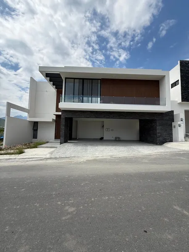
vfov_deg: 102.1
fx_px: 102
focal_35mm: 14
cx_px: 94
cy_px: 126
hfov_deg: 85.7
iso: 50
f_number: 2.2
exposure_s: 1/1656
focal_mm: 2.22
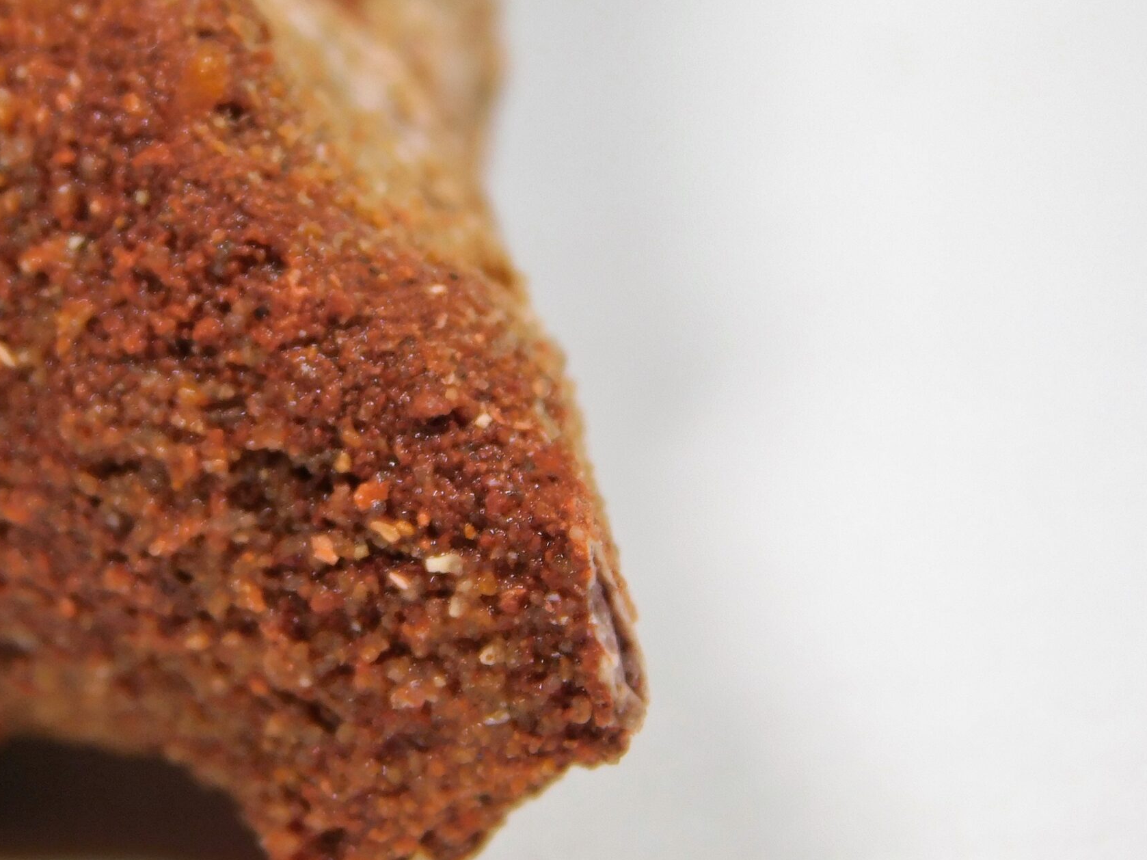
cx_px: 310
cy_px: 403
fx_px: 11728
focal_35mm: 354
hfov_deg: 5.6
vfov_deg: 4.2
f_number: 5.6
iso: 125
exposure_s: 1/160
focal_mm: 41.3
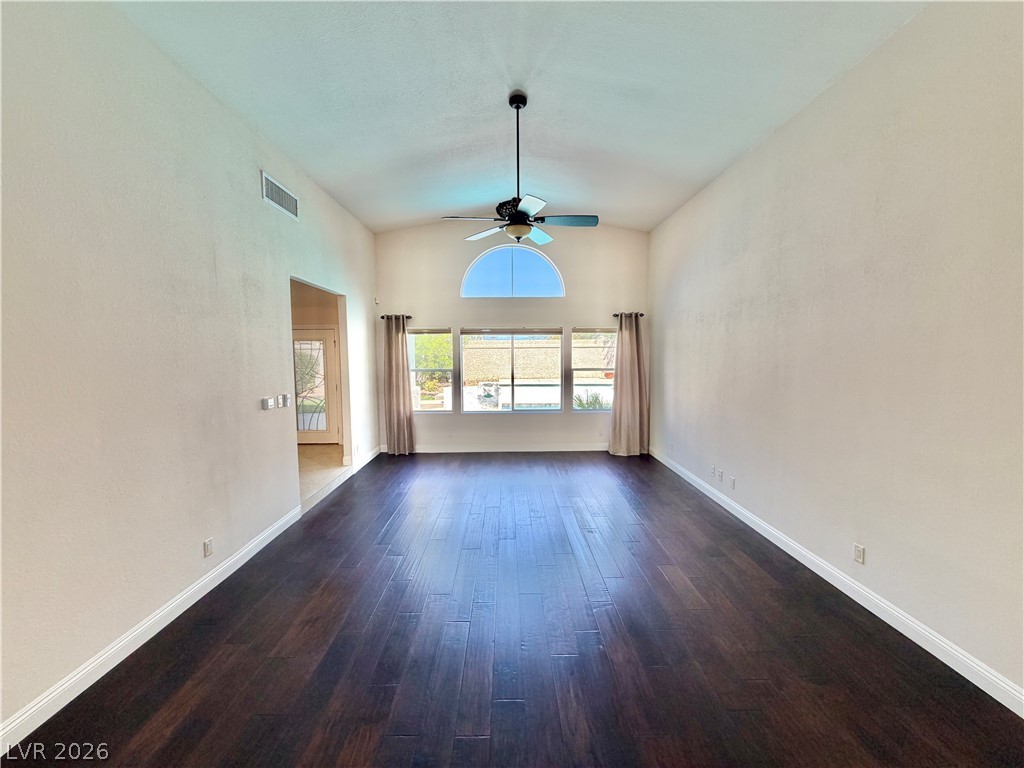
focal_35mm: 14
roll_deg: +0.8
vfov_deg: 85.7
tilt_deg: -4.1
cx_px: 512
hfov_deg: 102.1
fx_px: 414
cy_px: 384
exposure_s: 1/121
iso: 100
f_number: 2.2
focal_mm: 2.22
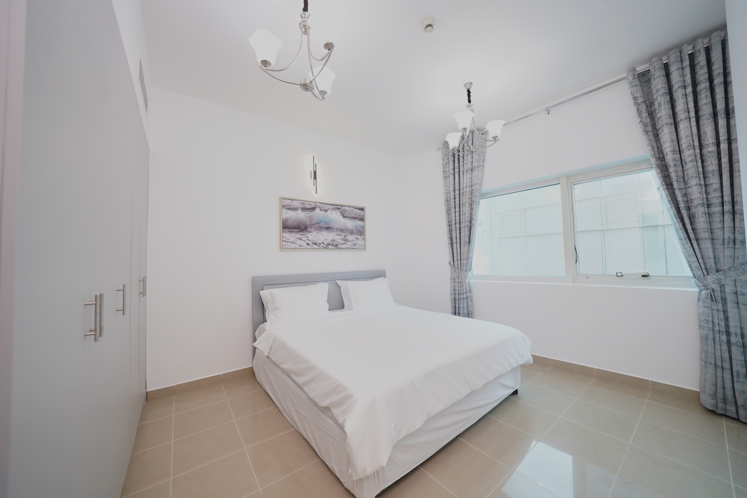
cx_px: 374
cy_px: 249
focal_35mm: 12
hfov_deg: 112.6
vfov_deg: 90.0
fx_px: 249
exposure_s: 1/160
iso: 1250
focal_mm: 12
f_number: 4
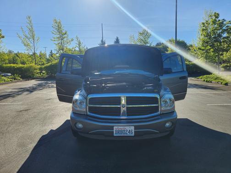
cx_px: 116
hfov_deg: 73.9
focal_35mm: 23
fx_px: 153
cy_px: 86
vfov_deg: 58.9
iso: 20
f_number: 1.8
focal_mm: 5.4
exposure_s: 1/1659
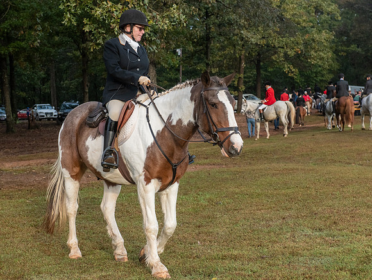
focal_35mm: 76
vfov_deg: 19.5
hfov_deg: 25.7
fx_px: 816
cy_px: 140
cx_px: 194
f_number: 7.1
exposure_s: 1/640
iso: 800
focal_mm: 70
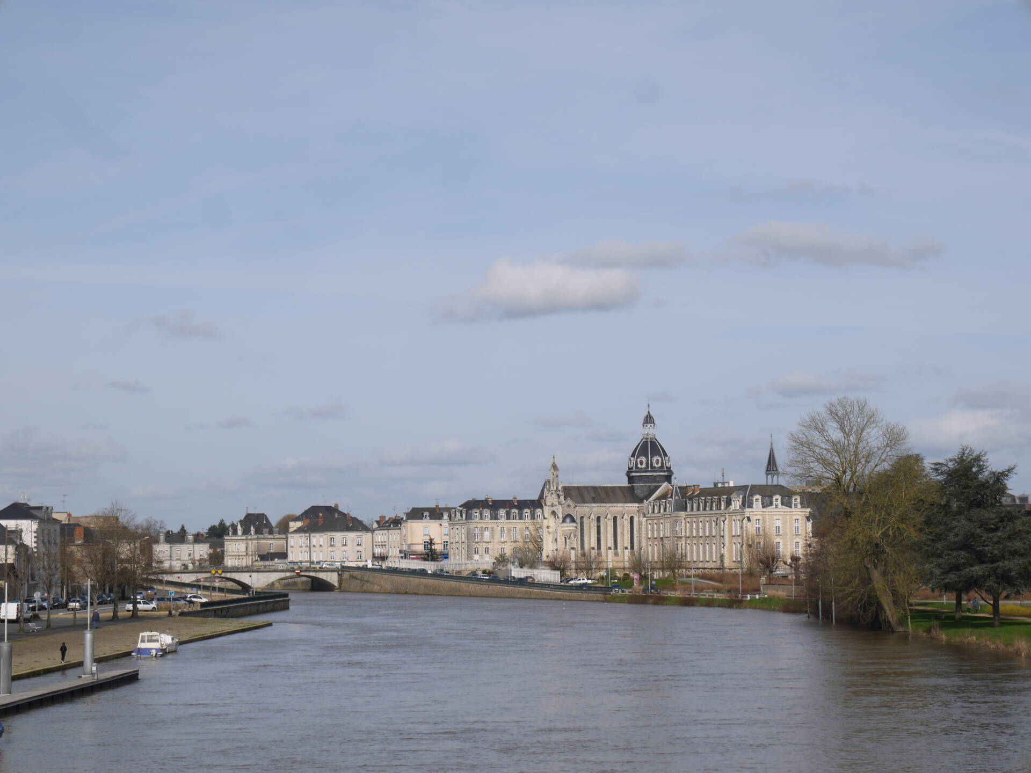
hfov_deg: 23.3
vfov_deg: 17.6
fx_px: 2502
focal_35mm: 84
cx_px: 516
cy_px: 386
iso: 160
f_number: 10
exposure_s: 1/500
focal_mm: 42
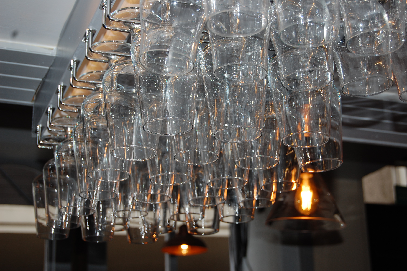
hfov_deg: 28.1
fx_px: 813
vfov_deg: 18.9
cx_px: 204
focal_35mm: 72
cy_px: 136
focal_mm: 48
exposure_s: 1/125
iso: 200
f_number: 5.6
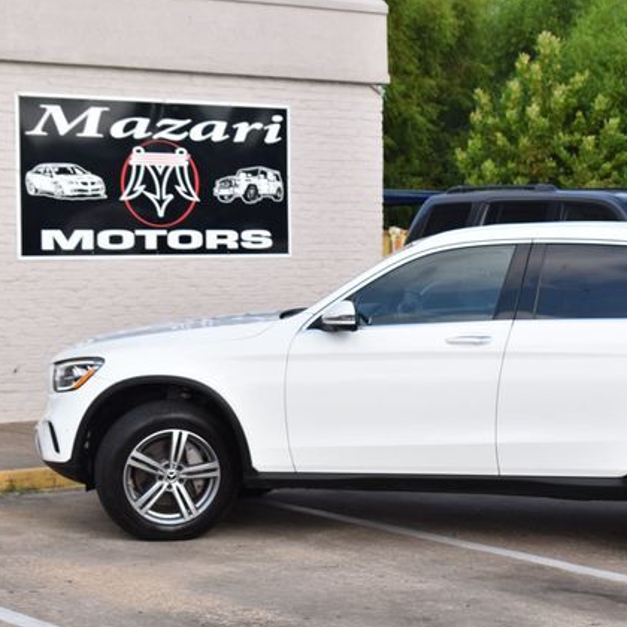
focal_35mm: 97
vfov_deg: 17.9
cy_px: 311
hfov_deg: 17.8
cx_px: 458
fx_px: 1988
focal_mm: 50
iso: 200
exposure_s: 1/320
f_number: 8
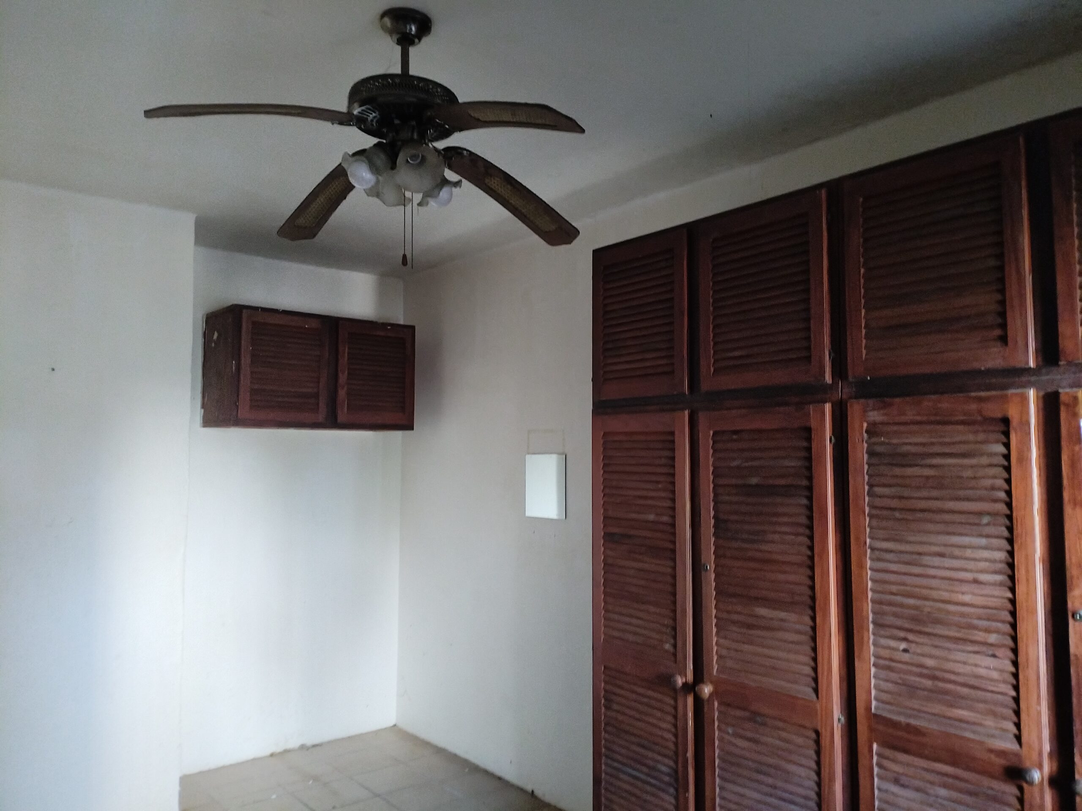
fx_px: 813
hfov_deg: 67.3
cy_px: 406
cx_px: 541
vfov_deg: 53.1
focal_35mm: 26
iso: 1100
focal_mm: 4.25
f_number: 1.8
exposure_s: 1/14.3
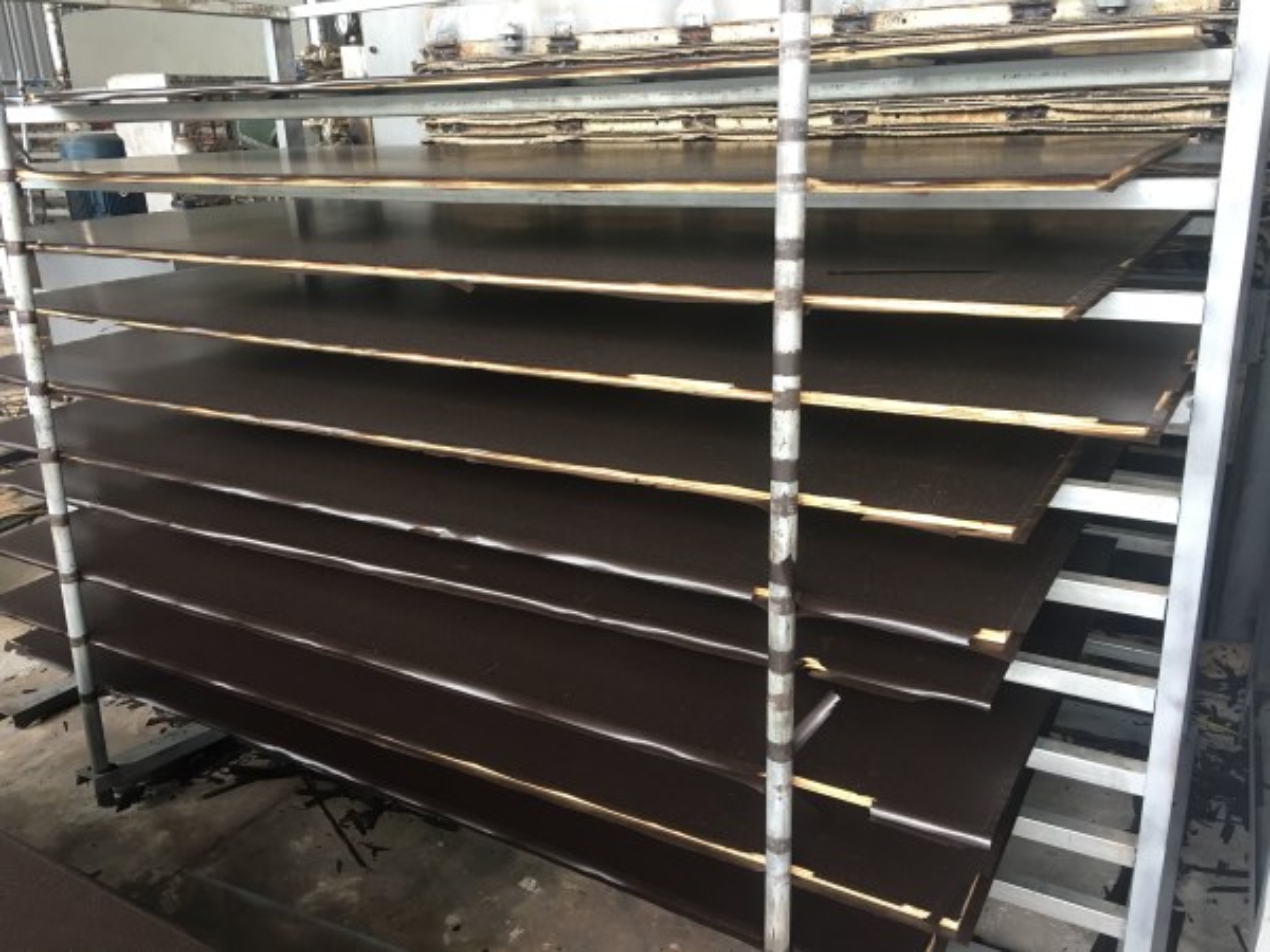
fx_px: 1064
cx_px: 635
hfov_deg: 61.7
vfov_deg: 48.2
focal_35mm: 29
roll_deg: +1.8
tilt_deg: -17.0
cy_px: 476
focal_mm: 4.15
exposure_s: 1/17
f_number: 2.2
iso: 64
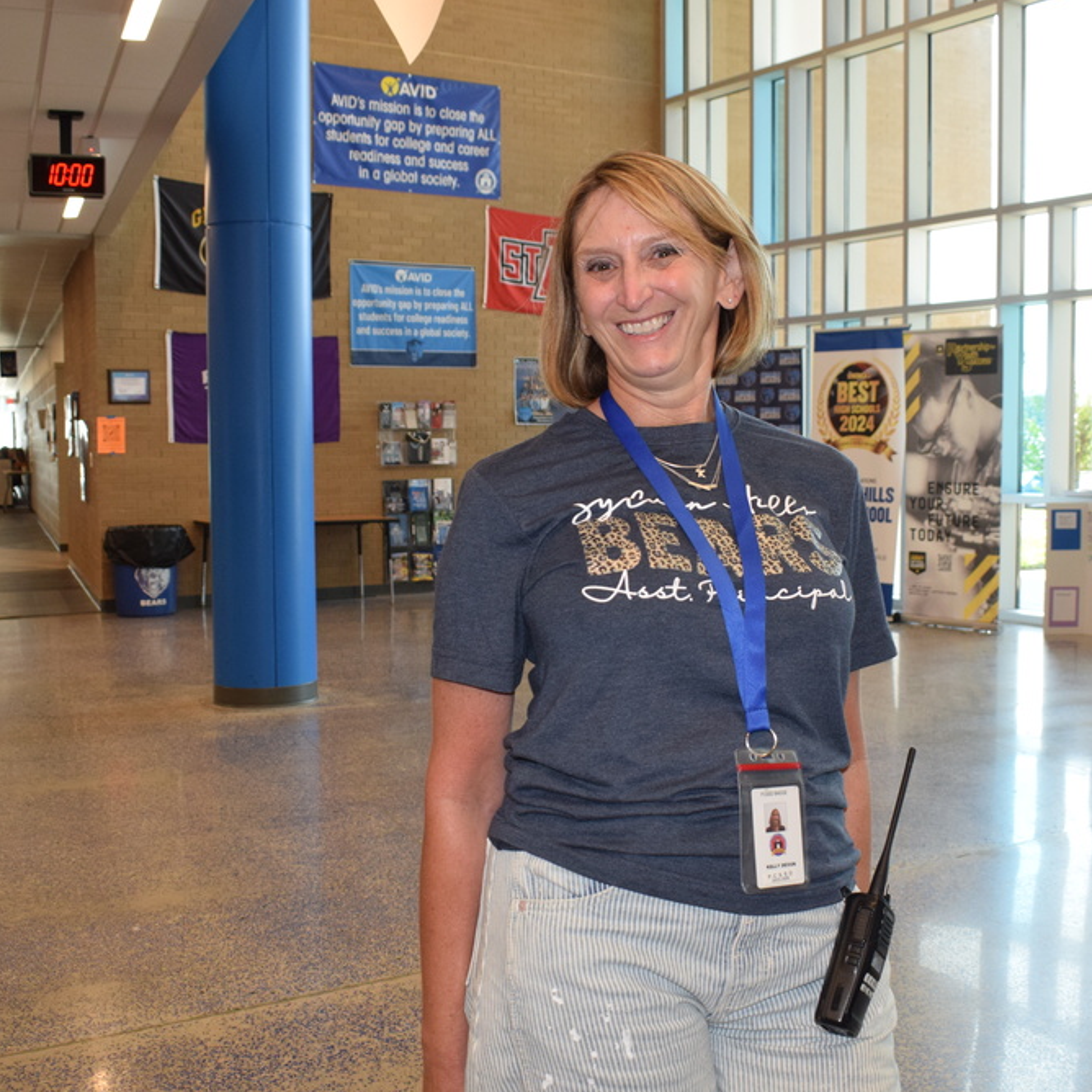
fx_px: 1535
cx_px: 572
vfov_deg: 39.2
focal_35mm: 43
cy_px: 555
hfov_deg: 39.2
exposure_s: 1/125
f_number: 5.6
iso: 800
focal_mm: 22
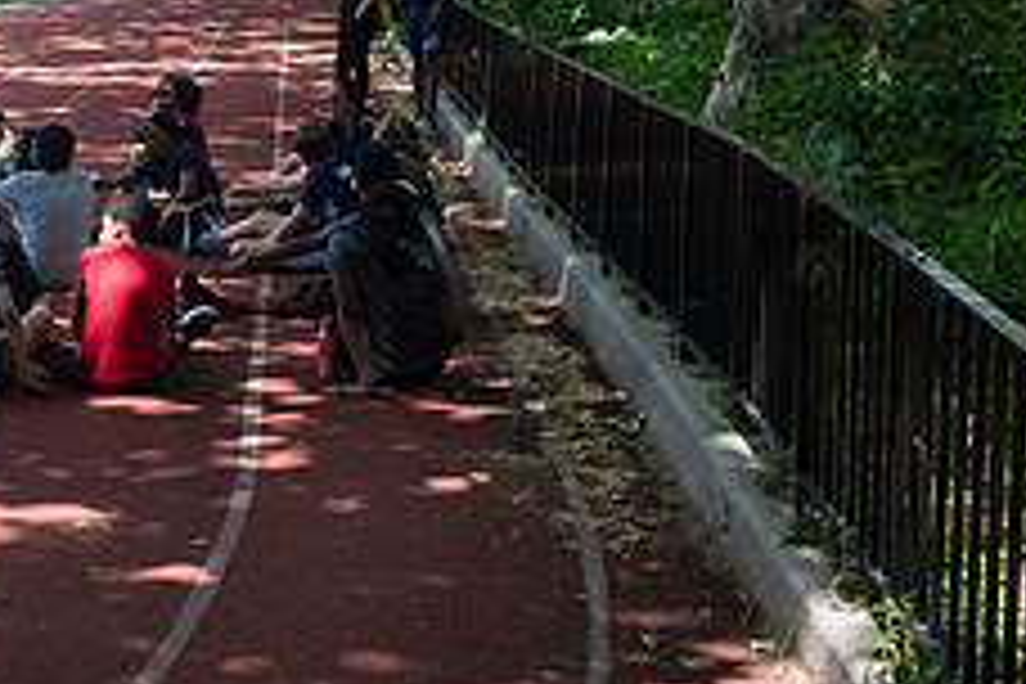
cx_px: -54
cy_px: 205
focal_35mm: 89
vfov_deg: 15.3
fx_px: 2536
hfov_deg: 21.8
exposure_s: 1/2500
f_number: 3.5
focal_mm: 35
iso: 1000
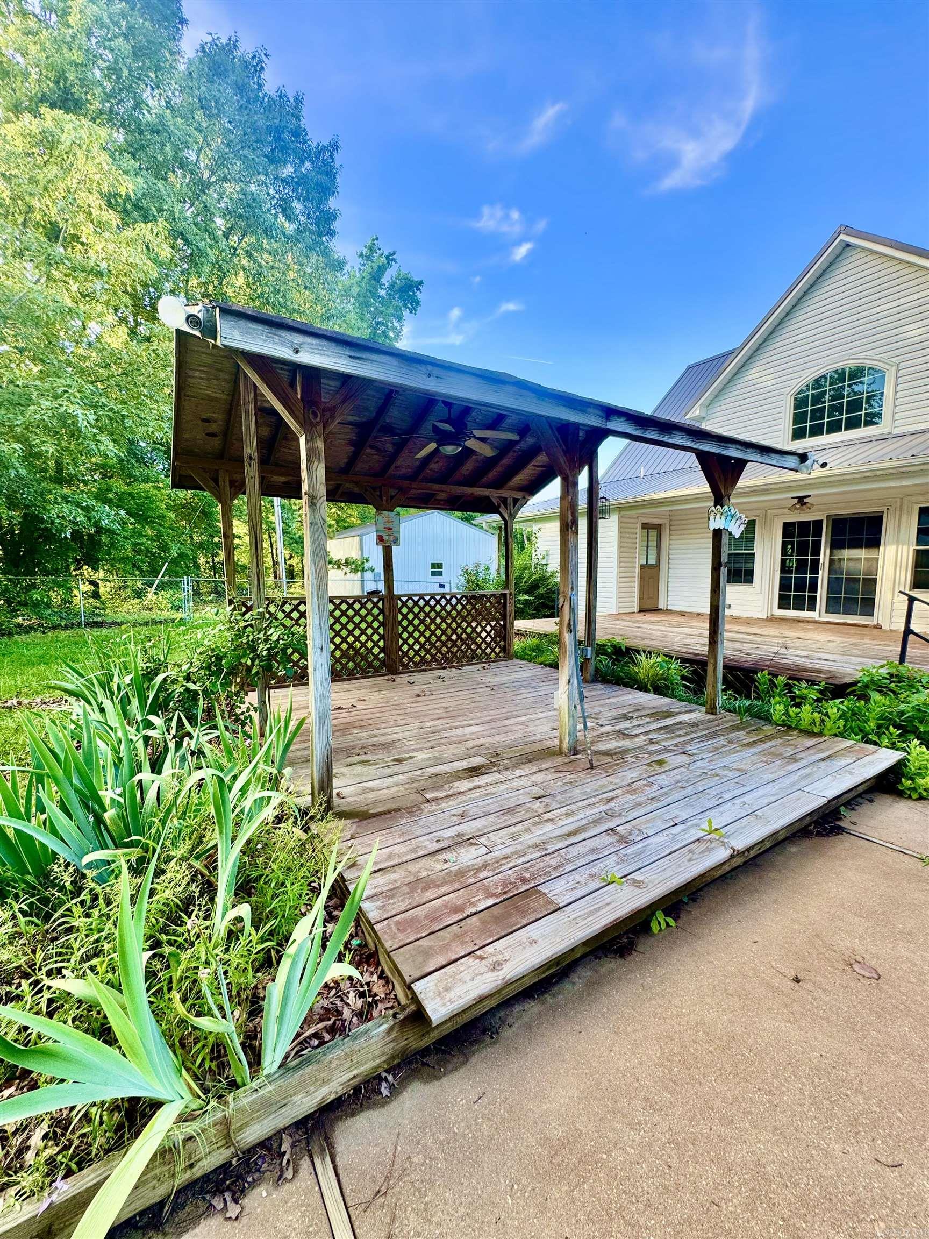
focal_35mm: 14
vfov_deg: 102.1
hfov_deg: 85.7
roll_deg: -0.1
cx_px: 464
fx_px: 501
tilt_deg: -6.0
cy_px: 620
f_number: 2.2
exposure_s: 1/99
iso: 50
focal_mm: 2.22
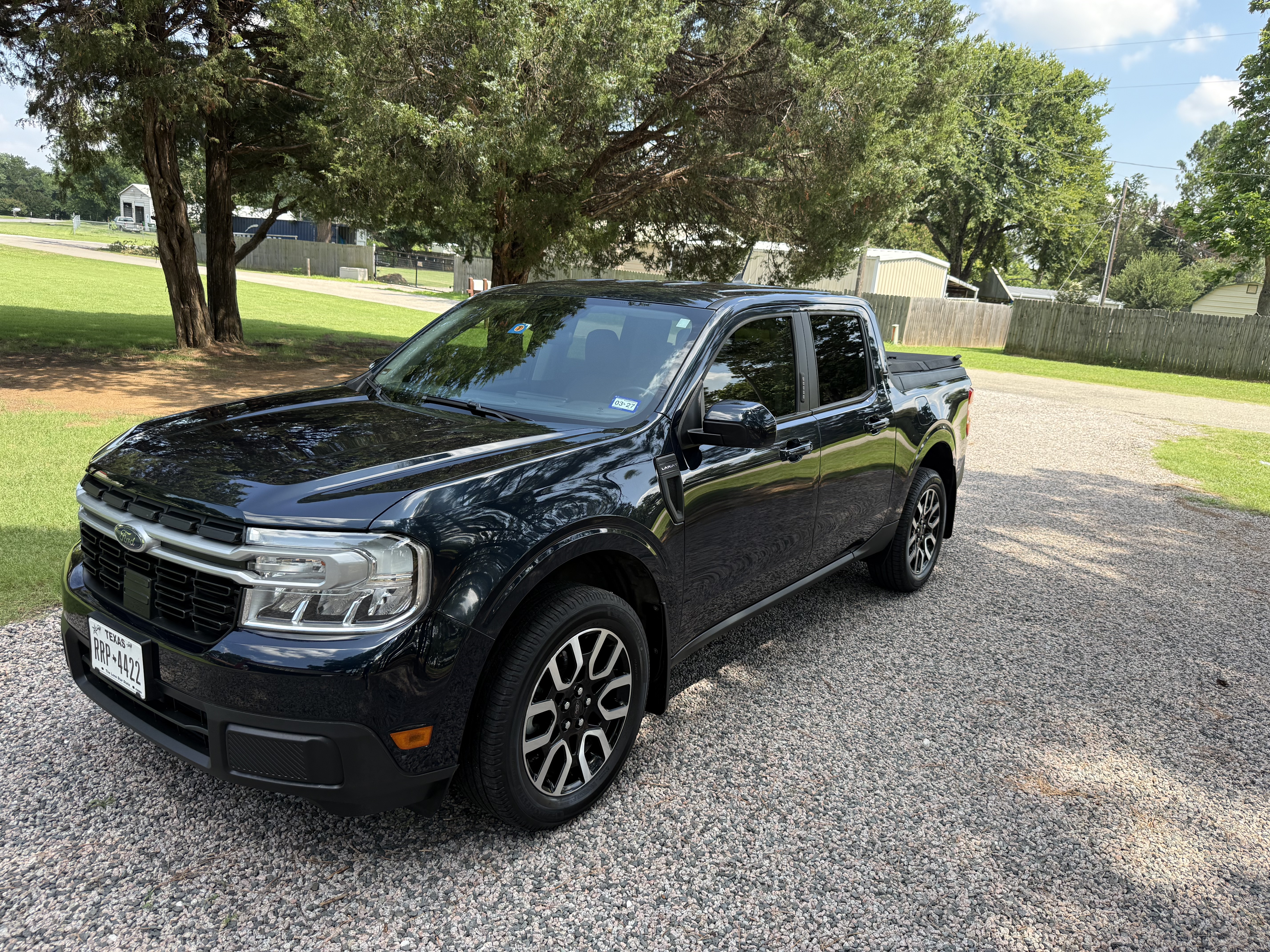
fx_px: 881
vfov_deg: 56.8
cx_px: 635
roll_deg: -4.9
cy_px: 476
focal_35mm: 24
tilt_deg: -12.8
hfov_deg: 71.6
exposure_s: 1/1005
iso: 100
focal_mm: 6.76
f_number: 1.78
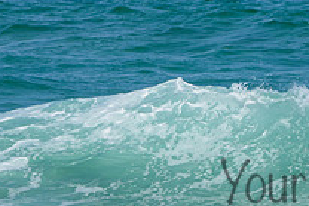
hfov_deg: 2.6
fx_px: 6837
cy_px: 168
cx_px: 374
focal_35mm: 796
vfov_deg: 1.7
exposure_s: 1/2000
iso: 220
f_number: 5.6
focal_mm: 190
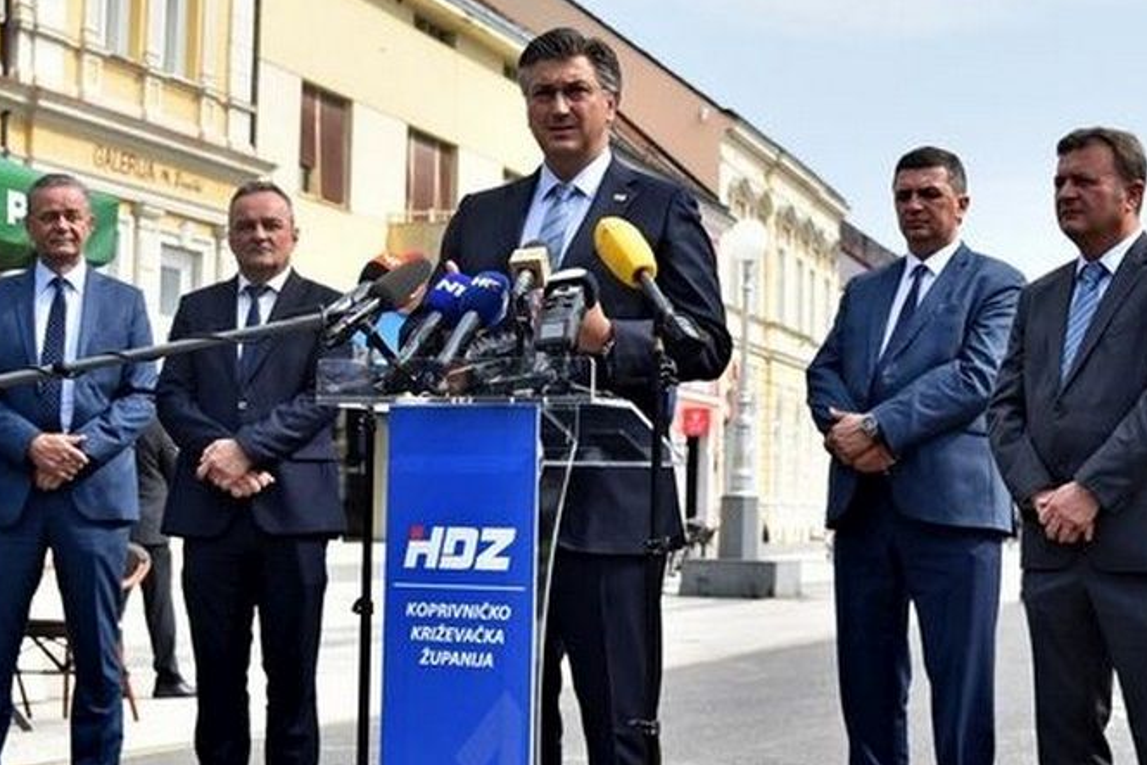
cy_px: 439
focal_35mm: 42
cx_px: 606
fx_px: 1338
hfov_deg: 46.4
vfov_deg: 31.9
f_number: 4
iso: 250
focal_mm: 34
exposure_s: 1/1250
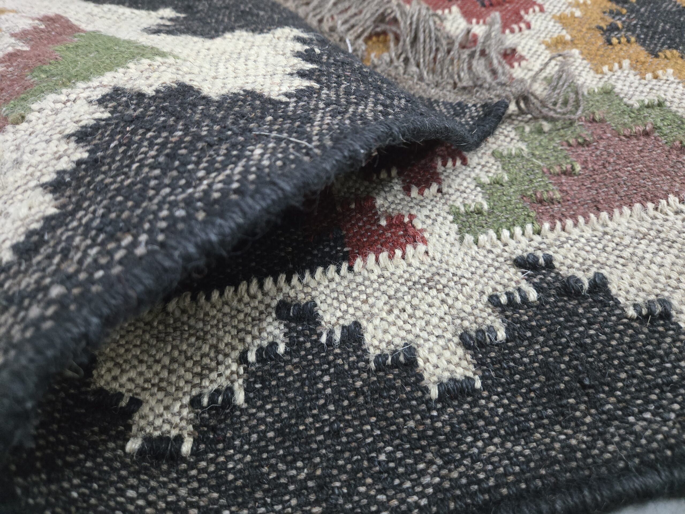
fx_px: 455
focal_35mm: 23
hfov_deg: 73.9
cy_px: 257
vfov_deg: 58.9
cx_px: 342
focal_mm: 5.4
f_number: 1.8
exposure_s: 1/100
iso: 1250
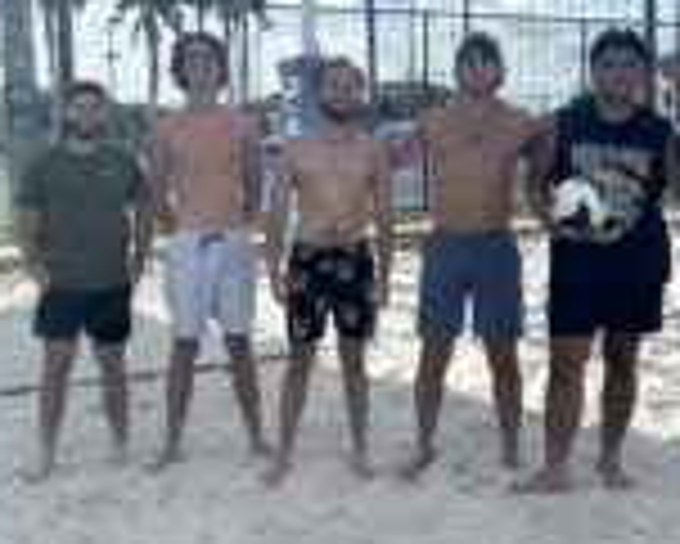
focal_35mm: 59
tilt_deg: -4.5
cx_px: 297
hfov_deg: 31.9
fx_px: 1188
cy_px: 227
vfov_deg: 25.8
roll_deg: +1.5
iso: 50
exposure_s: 1/7463
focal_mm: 5.7
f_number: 1.5
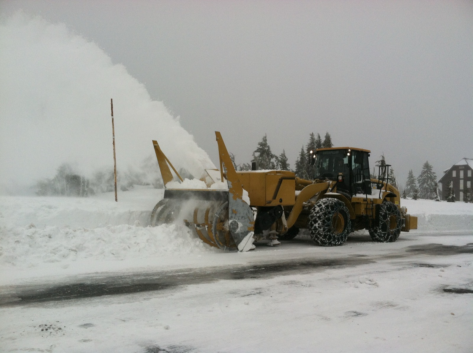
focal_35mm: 35
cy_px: 176
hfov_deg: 52.7
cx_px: 236
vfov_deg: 40.6
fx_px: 478
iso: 80
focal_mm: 3.85
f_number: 2.8
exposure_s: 1/1704
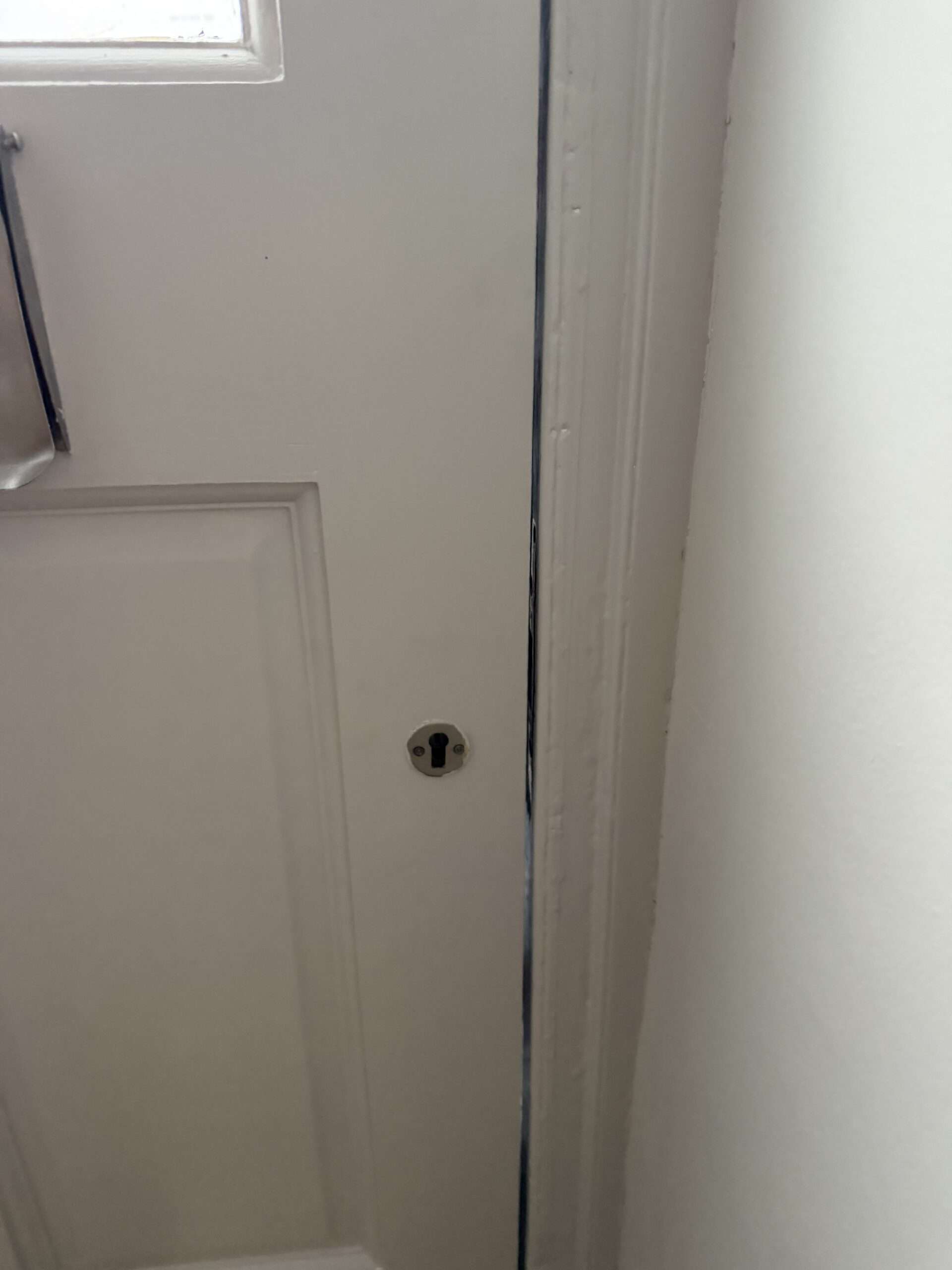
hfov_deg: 56.8
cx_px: 476
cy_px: 635
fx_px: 880
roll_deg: +1.4
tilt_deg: -26.8
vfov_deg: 71.6
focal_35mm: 24
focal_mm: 6.76
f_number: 1.78
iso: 800
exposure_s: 1/51
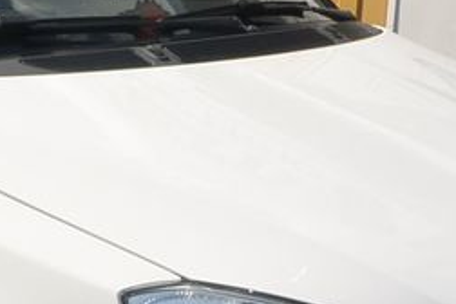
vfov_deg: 11.5
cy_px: 290
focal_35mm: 118
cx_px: -36
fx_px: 1495
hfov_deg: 16.8
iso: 160
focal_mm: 11
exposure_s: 1/250
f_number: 11
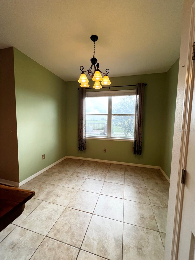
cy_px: 130
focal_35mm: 13
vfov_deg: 106.2
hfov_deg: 89.9
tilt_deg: -4.5
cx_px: 98
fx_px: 98
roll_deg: -1.3
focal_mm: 1.57
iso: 50
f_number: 1.8
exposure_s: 1/120
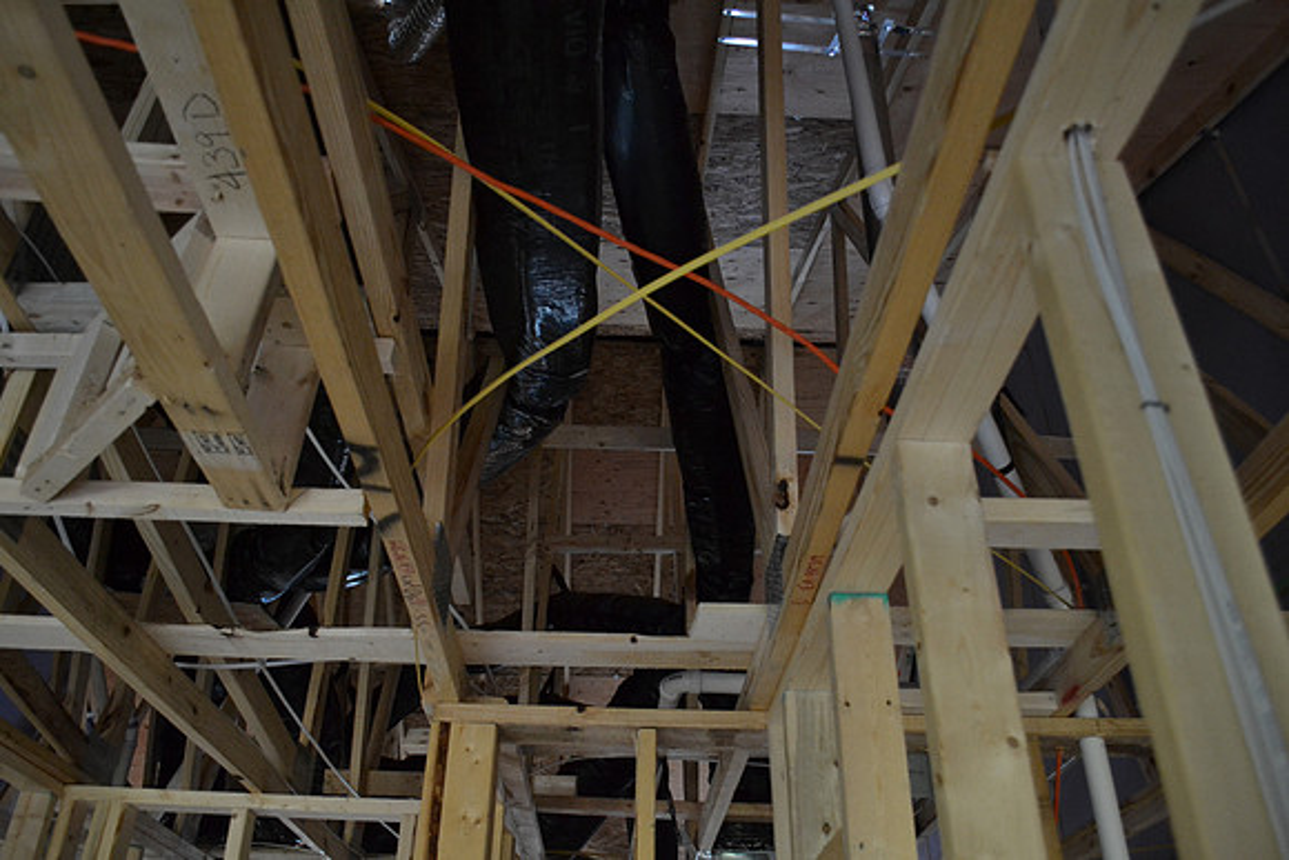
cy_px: 430
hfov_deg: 67.4
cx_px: 644
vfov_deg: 48.0
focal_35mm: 27
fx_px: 967
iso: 2000
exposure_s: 1/15
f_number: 3.5
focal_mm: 18
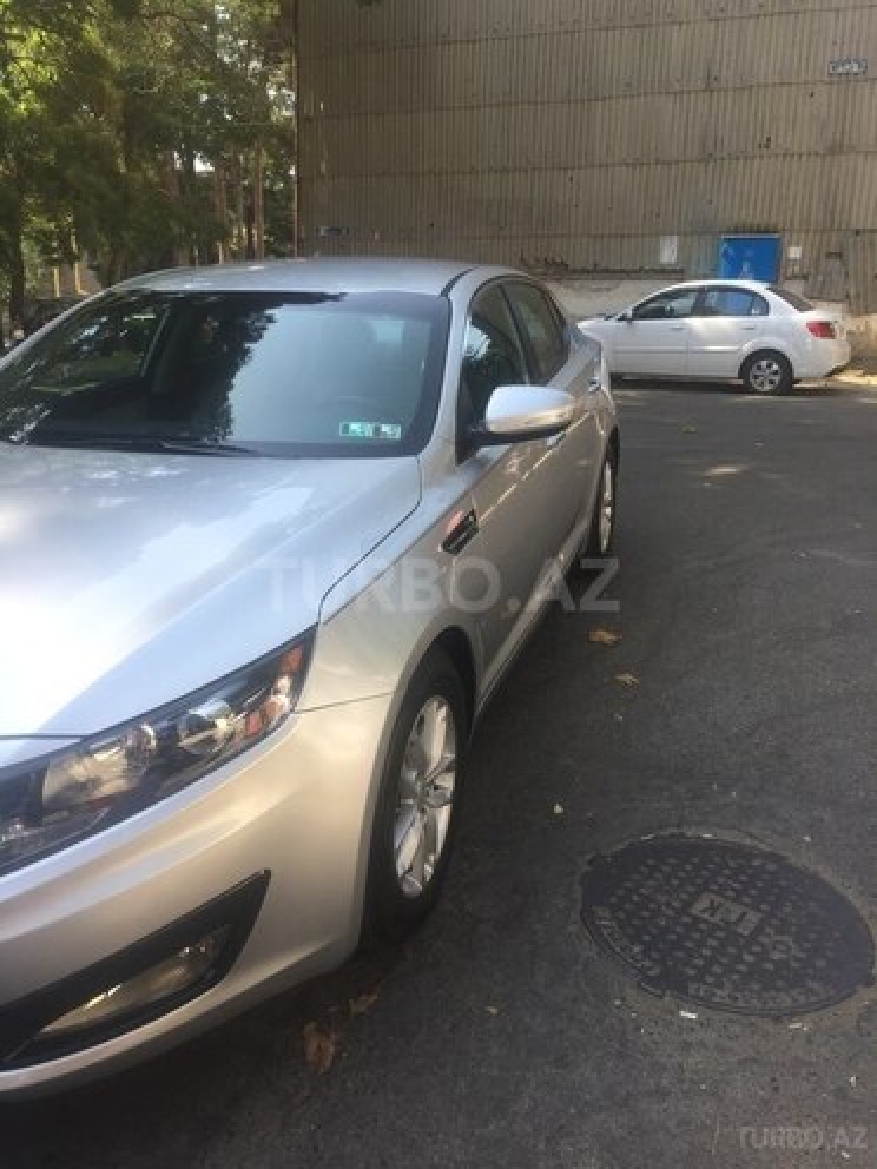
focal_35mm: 29
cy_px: 584
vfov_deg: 61.7
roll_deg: -1.9
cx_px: 438
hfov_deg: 48.2
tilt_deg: -16.1
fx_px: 980
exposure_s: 1/557
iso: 32
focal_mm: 4.15
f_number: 2.2
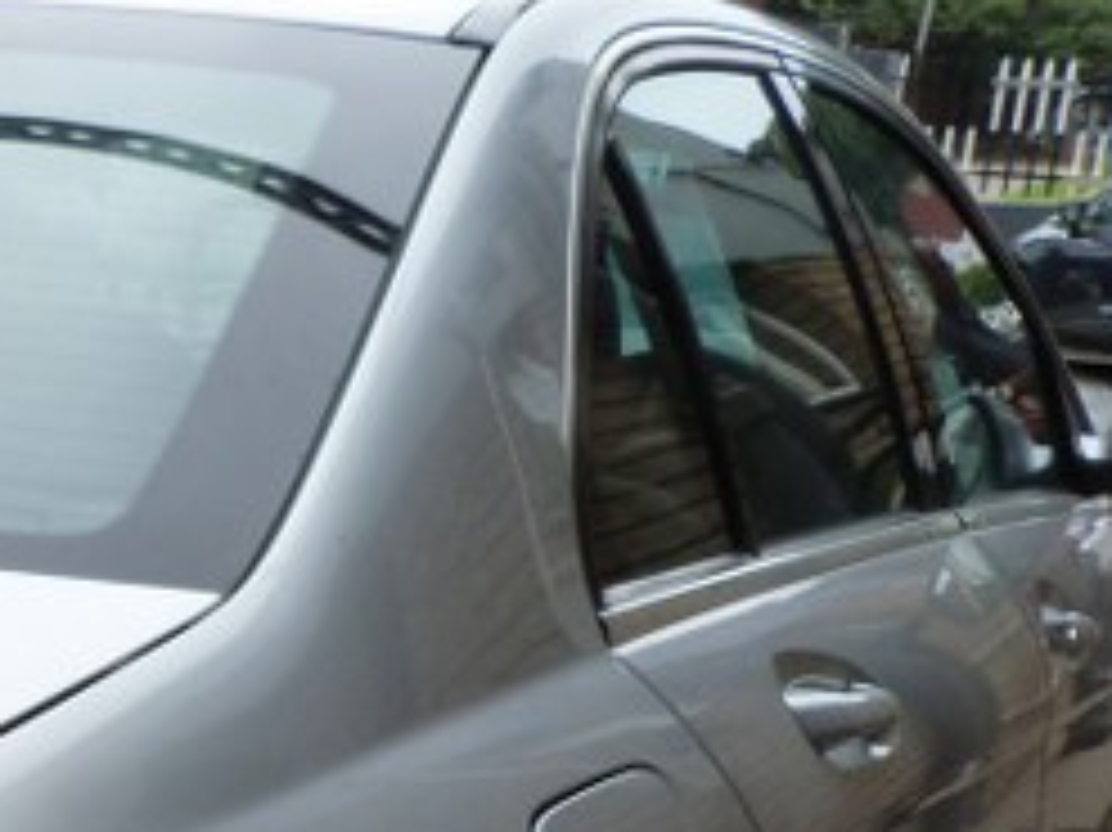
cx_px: -342
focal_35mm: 81
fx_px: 2601
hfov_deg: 21.7
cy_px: 1021
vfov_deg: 17.3
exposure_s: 1/200
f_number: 4
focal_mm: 4.5
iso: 125
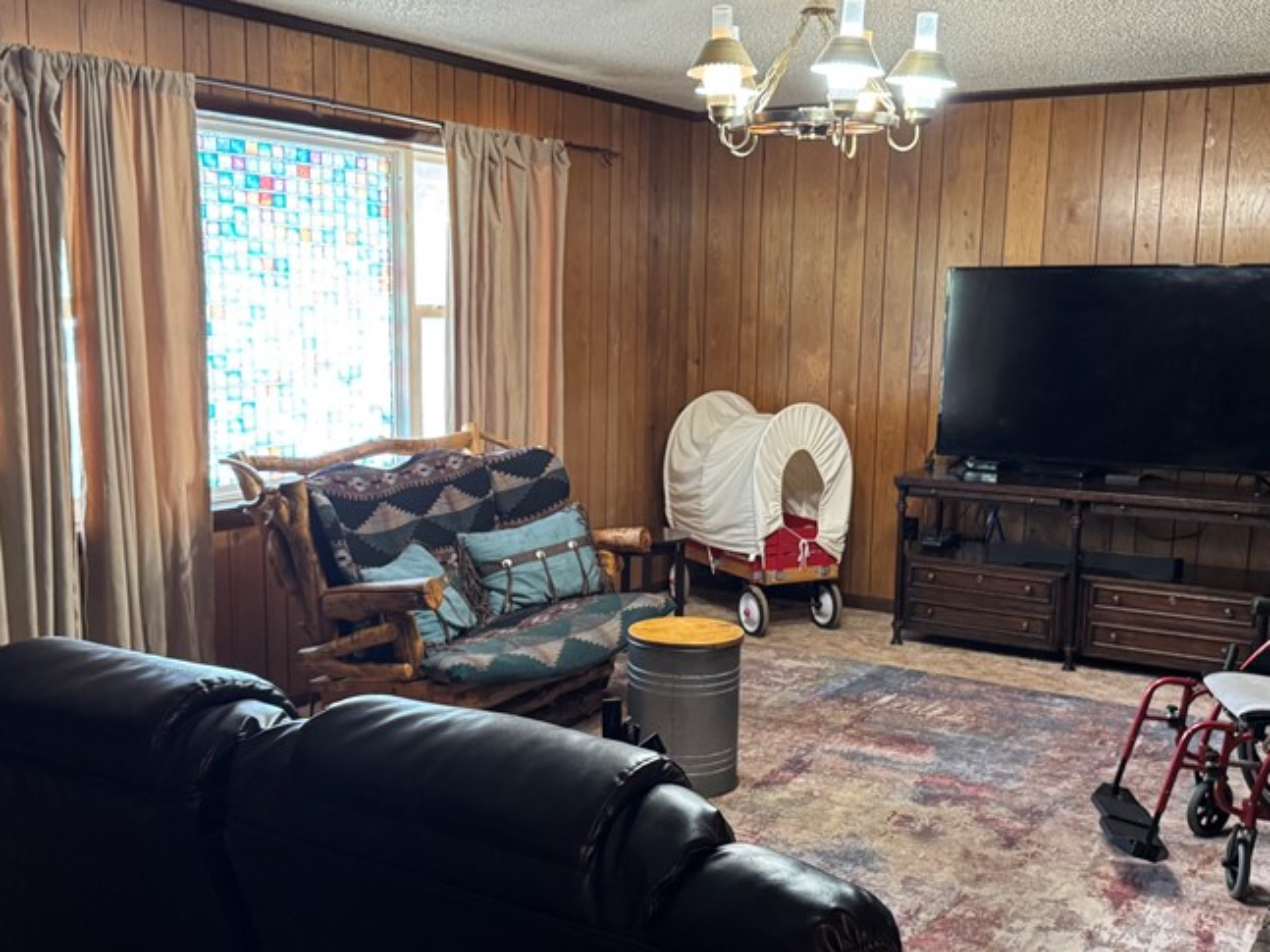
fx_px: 1394
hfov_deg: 49.0
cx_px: 632
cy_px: 546
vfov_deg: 37.6
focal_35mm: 38
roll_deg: -0.3
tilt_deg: -8.1
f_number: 1.78
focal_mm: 6.76
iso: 640
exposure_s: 1/40
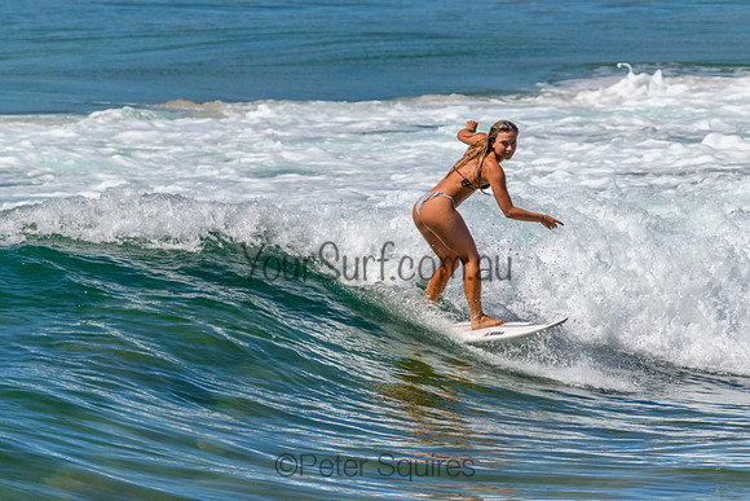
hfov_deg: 1.9
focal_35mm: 1101
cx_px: 472
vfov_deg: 1.3
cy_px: 229
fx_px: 22933
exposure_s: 1/2000
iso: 560
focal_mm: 800
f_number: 11
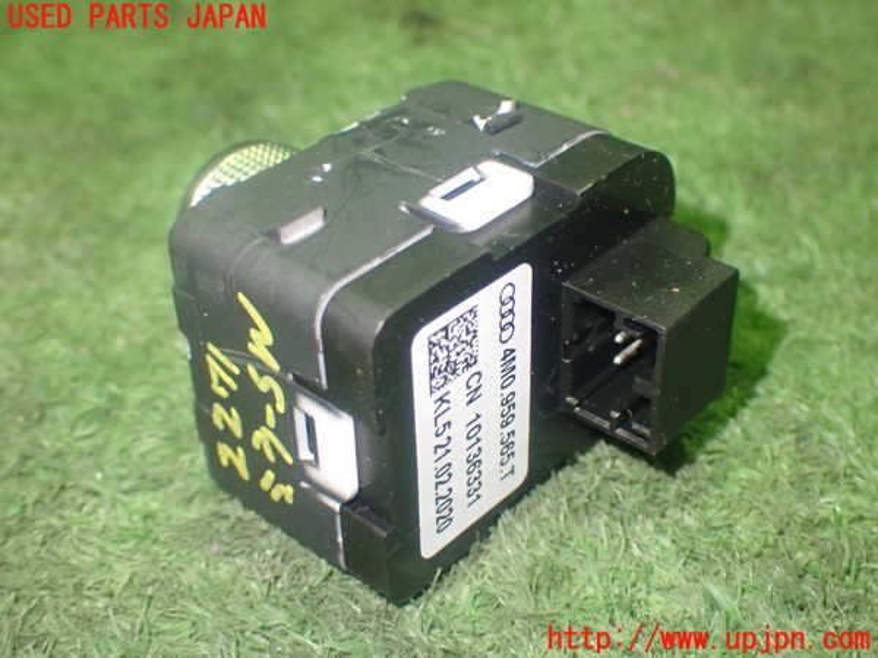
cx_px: 439
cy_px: 329
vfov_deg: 29.1
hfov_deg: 38.2
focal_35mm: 50
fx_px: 1268
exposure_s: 1/30
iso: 800
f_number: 3.2
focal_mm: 9.01
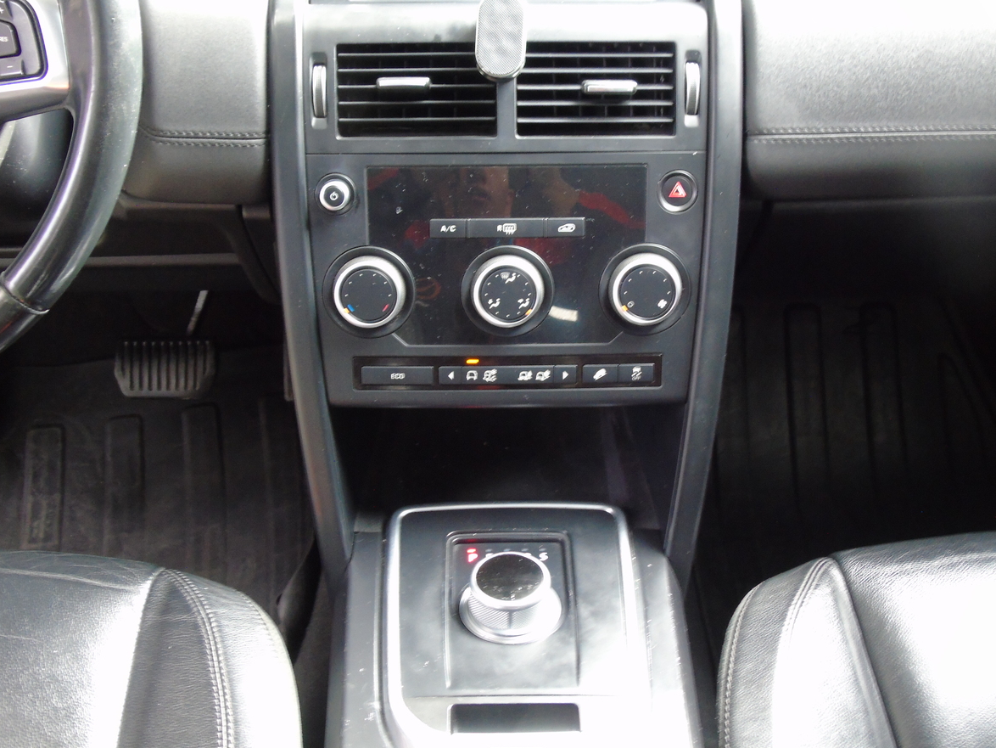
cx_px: 500
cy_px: 378
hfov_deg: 40.4
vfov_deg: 30.9
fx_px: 1353
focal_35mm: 47
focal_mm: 8.2
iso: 400
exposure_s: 1/6
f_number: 4.1
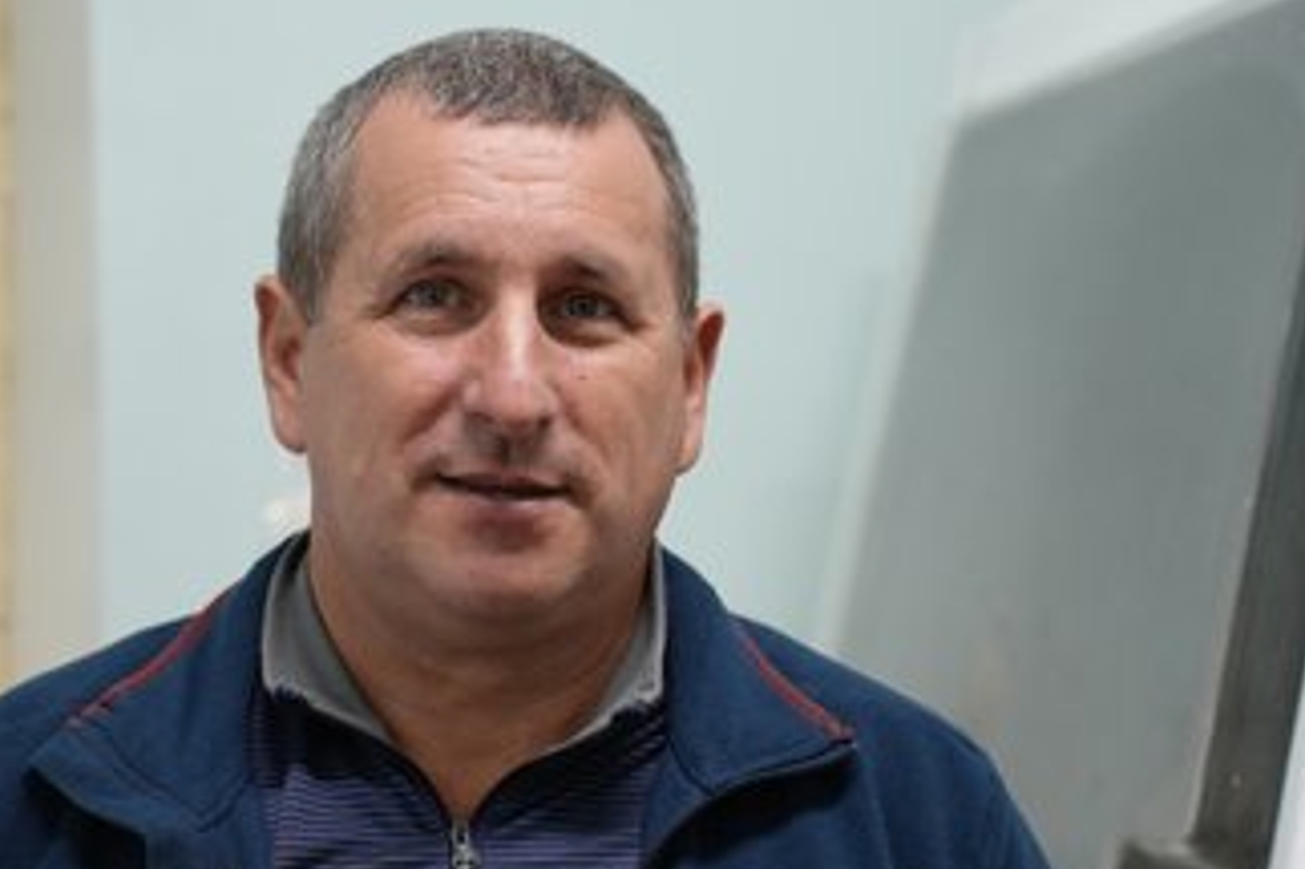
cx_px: 663
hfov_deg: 21.9
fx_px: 3369
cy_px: 467
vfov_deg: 14.7
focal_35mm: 93
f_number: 4
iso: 1600
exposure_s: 1/160
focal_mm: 75
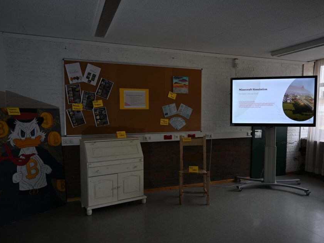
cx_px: 185
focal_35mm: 28
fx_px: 262
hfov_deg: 63.2
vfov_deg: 49.7
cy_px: 130
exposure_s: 1/50
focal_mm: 16
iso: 160
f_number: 3.5
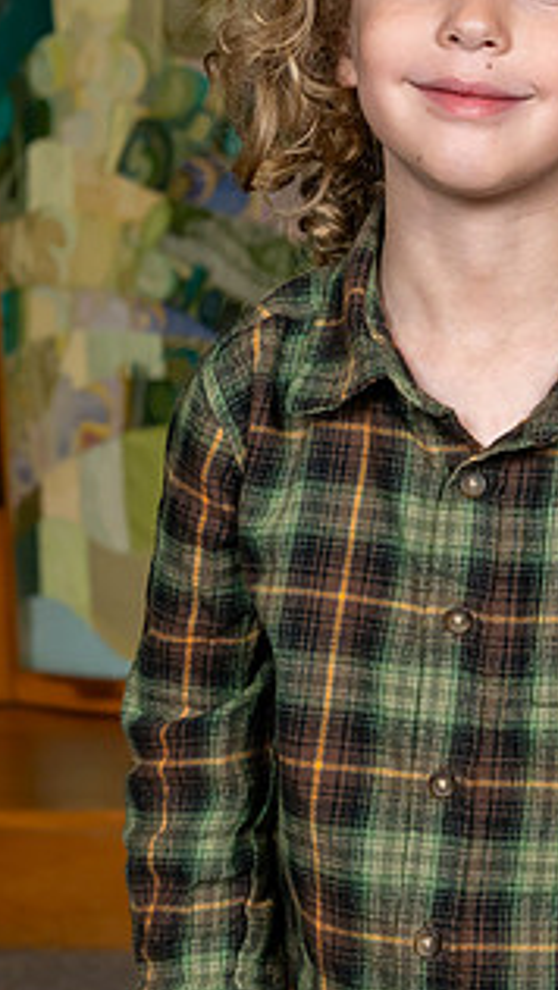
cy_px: 357
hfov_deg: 7.6
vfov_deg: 13.5
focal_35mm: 159
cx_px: 471
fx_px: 4178
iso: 400
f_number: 7.1
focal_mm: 56
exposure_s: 1/200
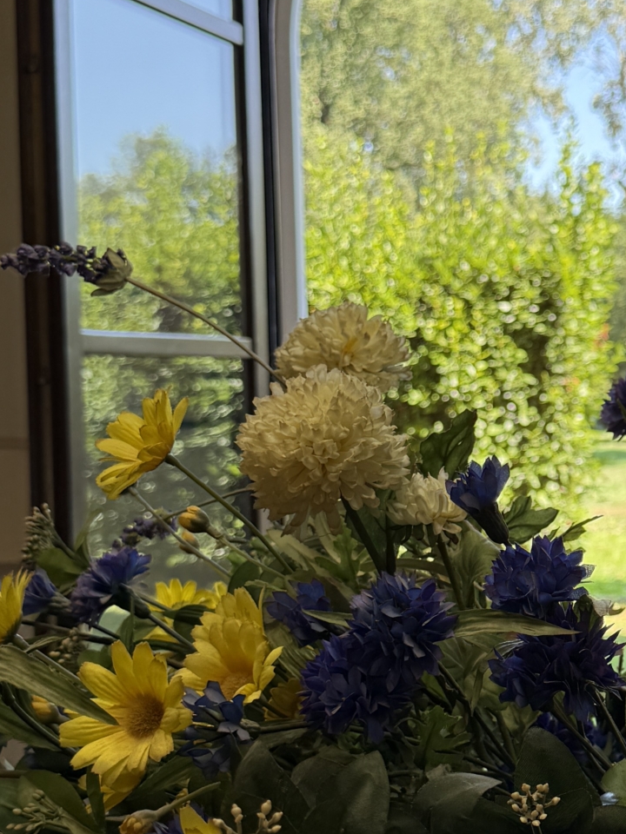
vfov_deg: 30.3
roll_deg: +0.1
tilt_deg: -2.5
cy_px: 453
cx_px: 598
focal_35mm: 64
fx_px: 1543
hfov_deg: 22.2
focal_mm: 6.76
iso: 80
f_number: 1.78
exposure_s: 1/358
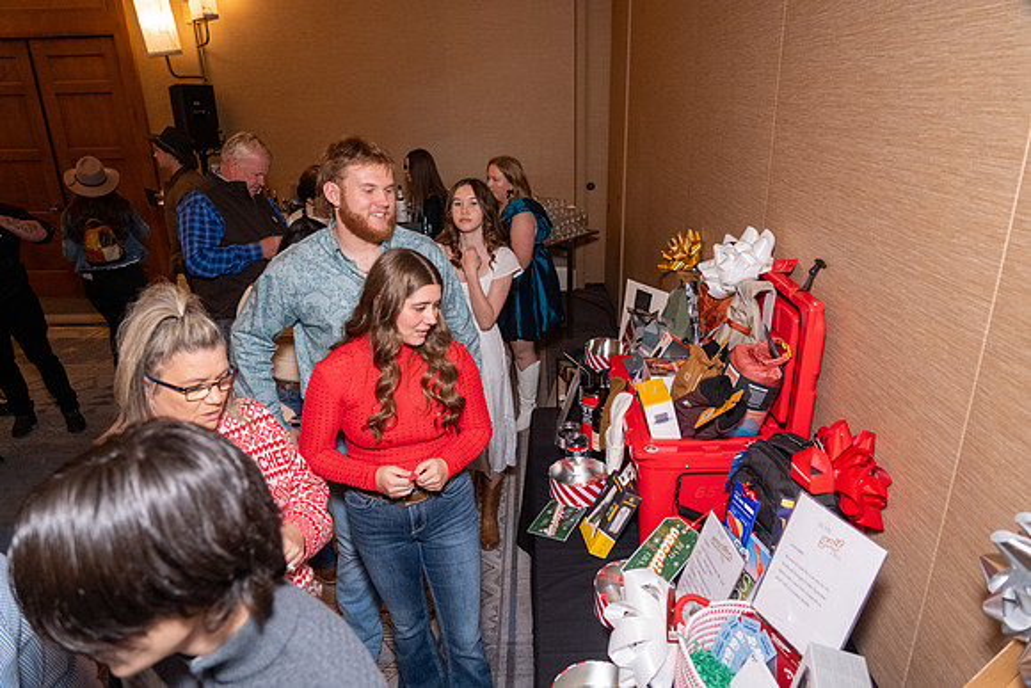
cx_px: 516
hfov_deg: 73.7
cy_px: 344
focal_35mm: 24
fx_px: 687
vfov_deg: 53.2
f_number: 4
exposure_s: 1/60
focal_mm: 24
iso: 3200
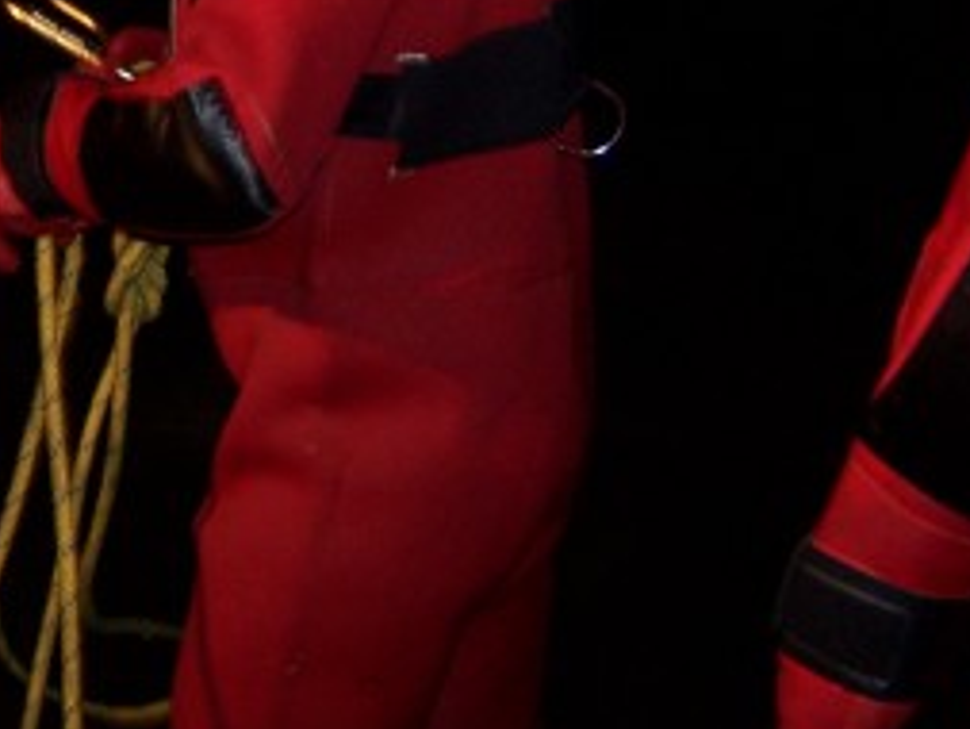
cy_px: -61
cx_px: -230
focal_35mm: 96
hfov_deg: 19.1
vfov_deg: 15.0
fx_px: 2691
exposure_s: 1/60
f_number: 2.8
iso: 140
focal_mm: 6.3
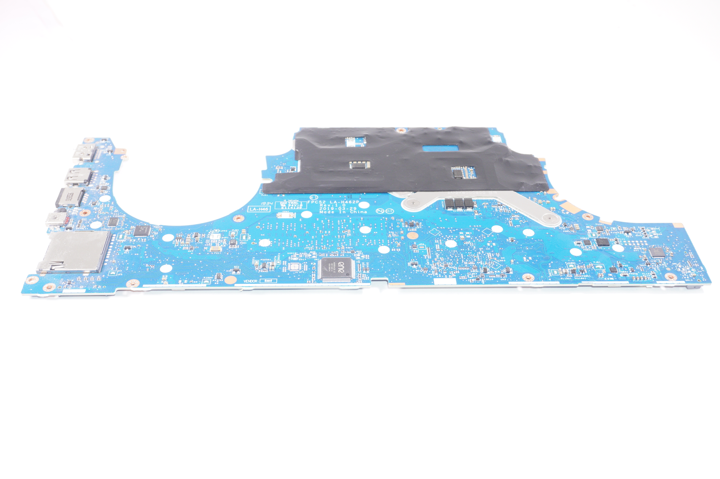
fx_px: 809
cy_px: 240
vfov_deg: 33.0
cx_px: 360
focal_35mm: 40
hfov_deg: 48.0
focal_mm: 27
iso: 640
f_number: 6.3
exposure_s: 1/125
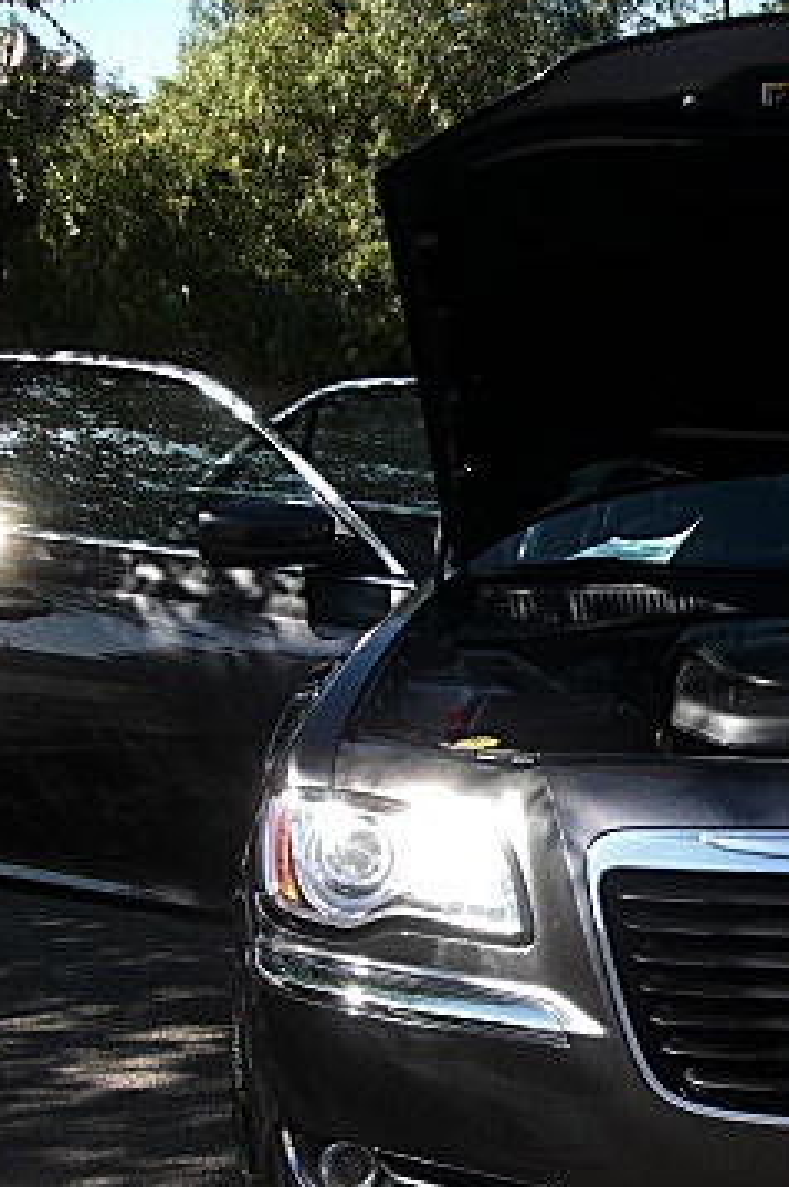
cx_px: 888
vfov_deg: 30.0
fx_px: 2207
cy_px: 746
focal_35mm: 67
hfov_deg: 19.3
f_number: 2.8
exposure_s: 1/250
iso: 50
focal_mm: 6.3
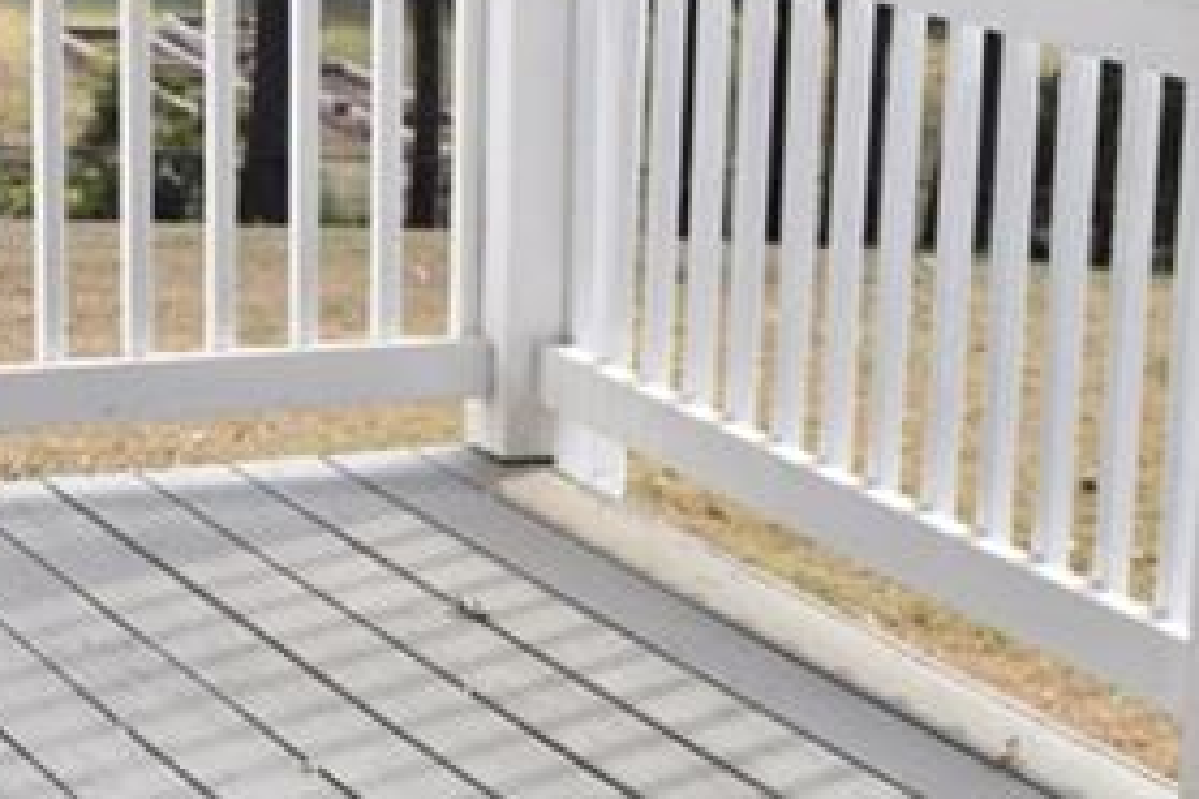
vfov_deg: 11.3
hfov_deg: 16.9
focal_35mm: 121
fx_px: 4030
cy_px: 717
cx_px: 490
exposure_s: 1/200
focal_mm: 22
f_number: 7.1
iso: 400
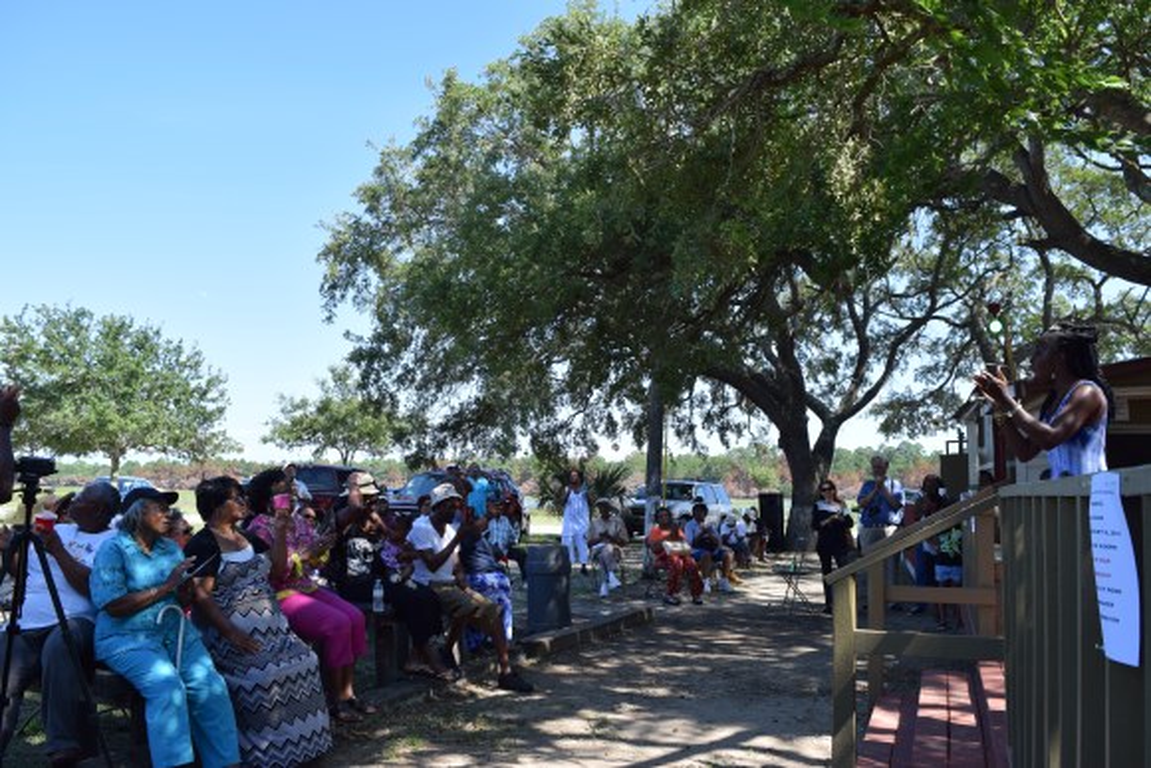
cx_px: 576
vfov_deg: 43.6
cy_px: 384
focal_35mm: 30
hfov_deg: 61.9
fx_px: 959
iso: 200
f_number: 8
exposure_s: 1/250
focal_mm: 20
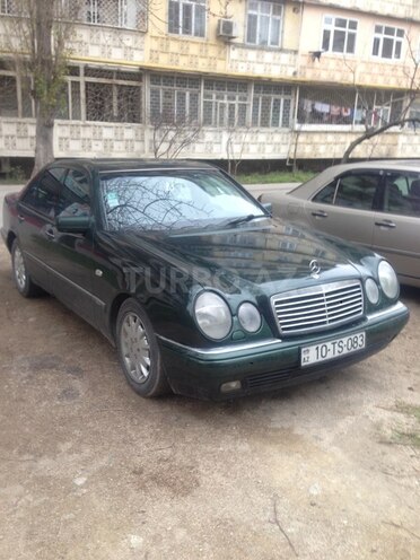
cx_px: 210
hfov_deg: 42.9
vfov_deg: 55.4
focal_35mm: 33
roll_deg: -1.8
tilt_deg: -12.2
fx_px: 534
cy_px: 280
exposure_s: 1/30
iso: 50
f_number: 2.4
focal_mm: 4.12
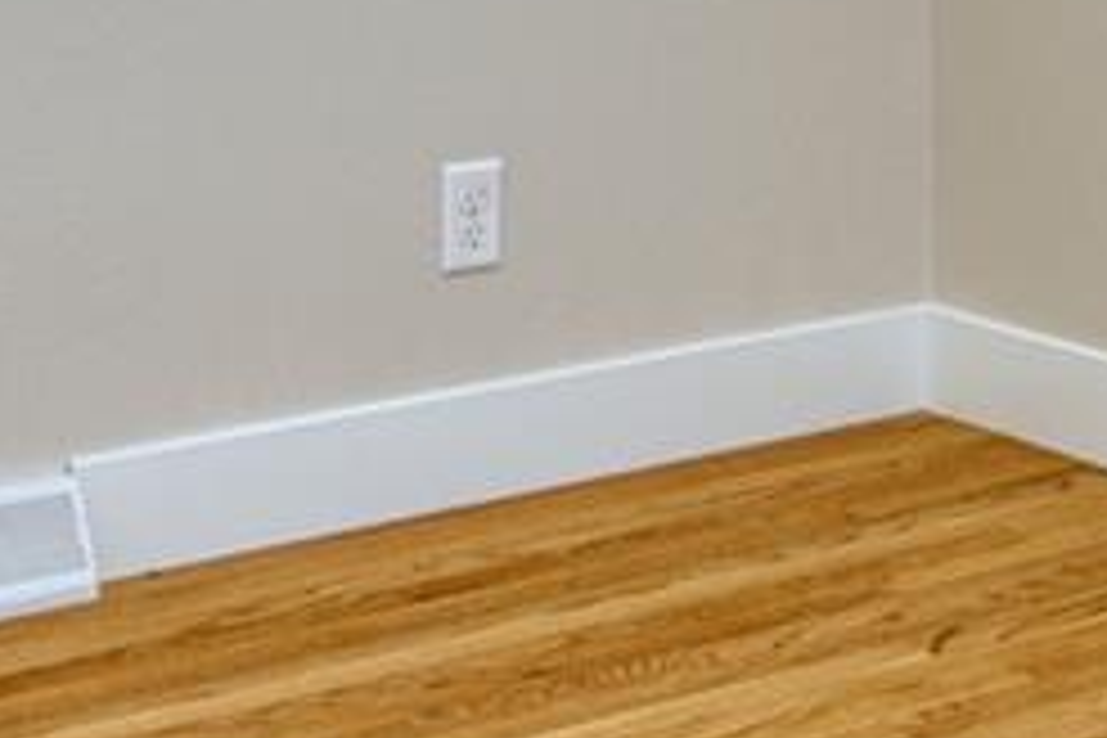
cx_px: 1134
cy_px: -405
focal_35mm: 104
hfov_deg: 19.0
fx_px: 3198
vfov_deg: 12.5
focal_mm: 16
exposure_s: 1/20
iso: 500
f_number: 5
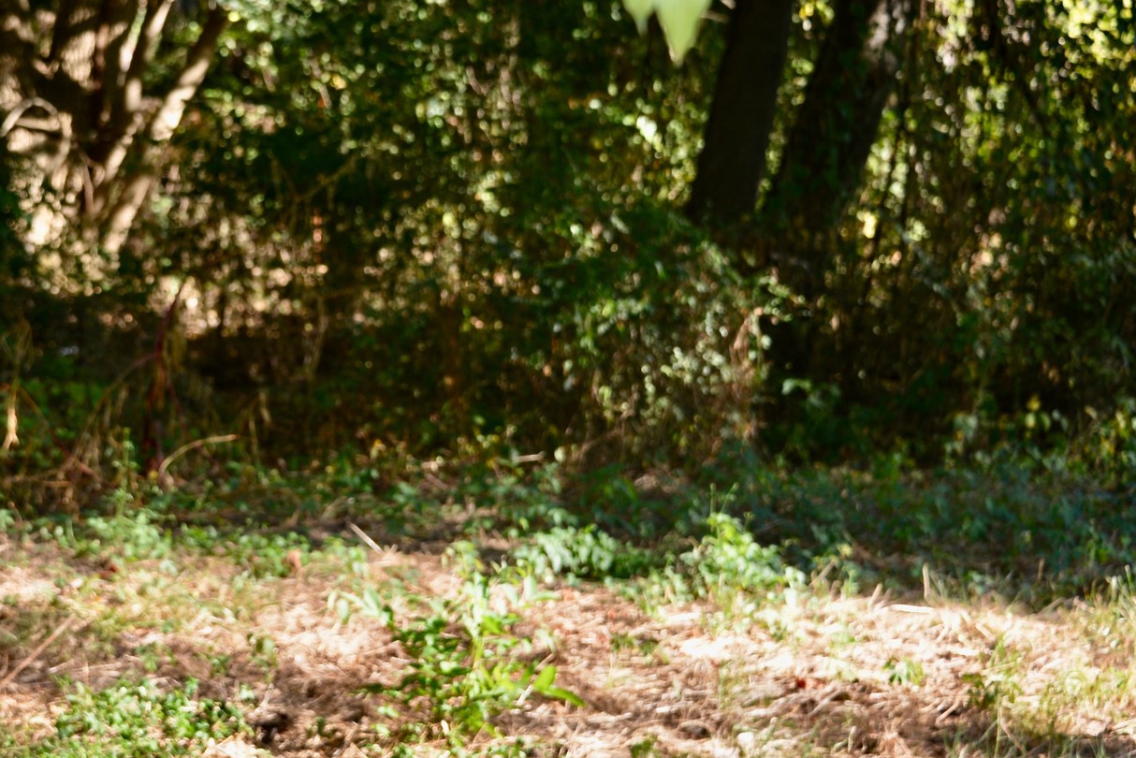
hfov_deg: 18.6
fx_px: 3440
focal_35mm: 109
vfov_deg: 12.6
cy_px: 322
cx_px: 257
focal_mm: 65
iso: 320
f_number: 5.6
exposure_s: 1/200
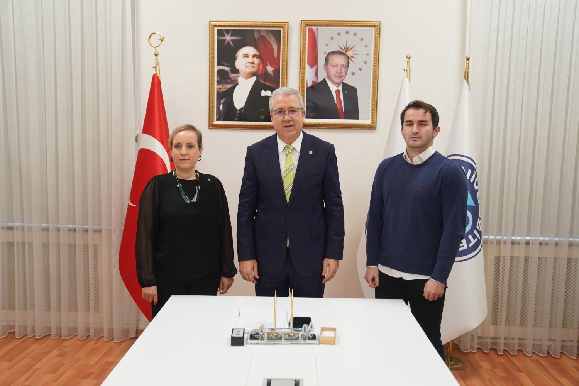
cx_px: 290
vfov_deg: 40.0
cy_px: 193
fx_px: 531
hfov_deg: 57.2
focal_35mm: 33
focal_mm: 33
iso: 1600
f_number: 3.2
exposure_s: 1/125
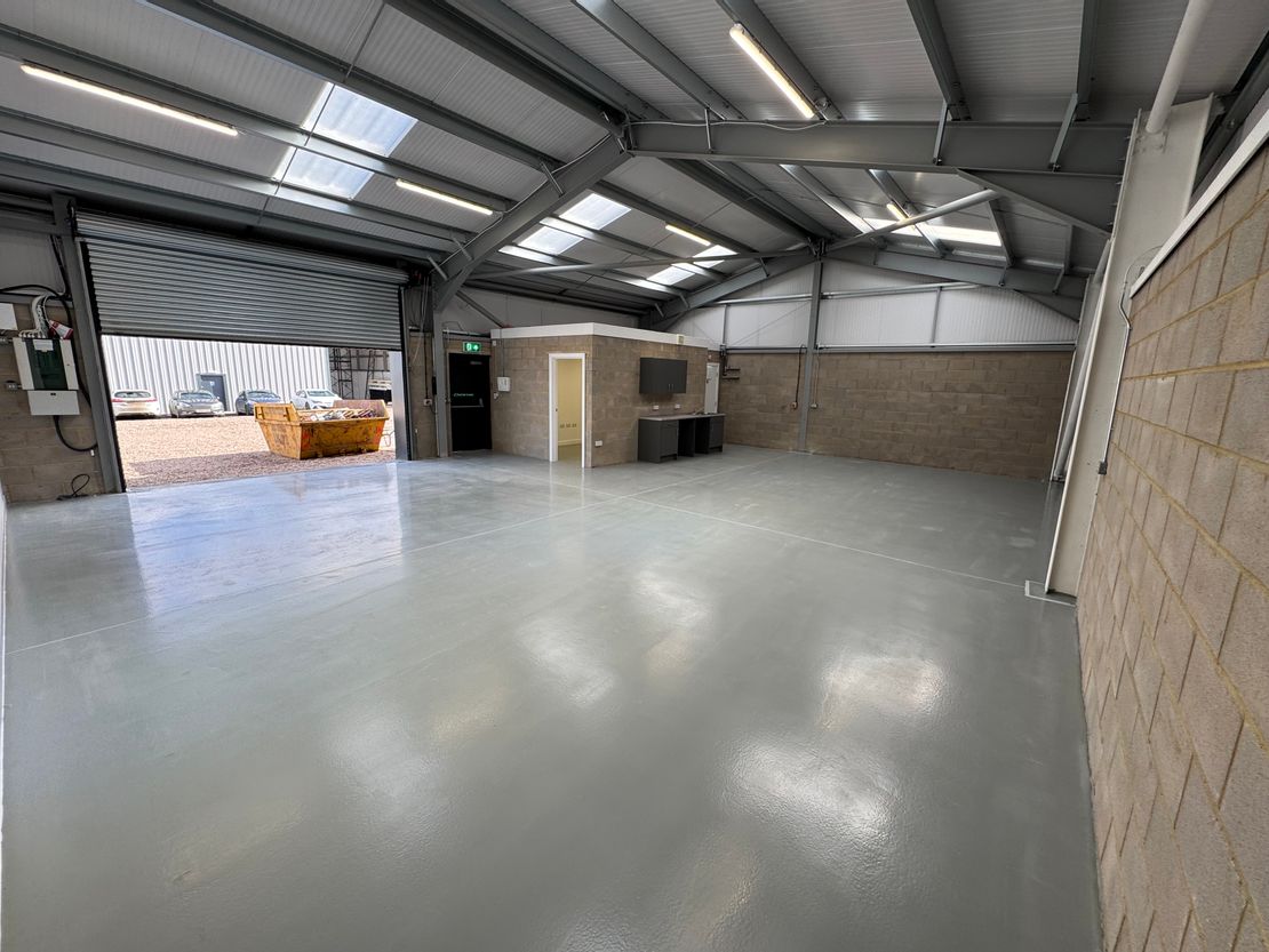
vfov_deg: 85.7
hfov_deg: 102.1
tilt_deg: -11.8
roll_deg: -0.9
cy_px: 476
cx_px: 634
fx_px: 513
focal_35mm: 14
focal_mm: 2.22
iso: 40
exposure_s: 1/157
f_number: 2.2
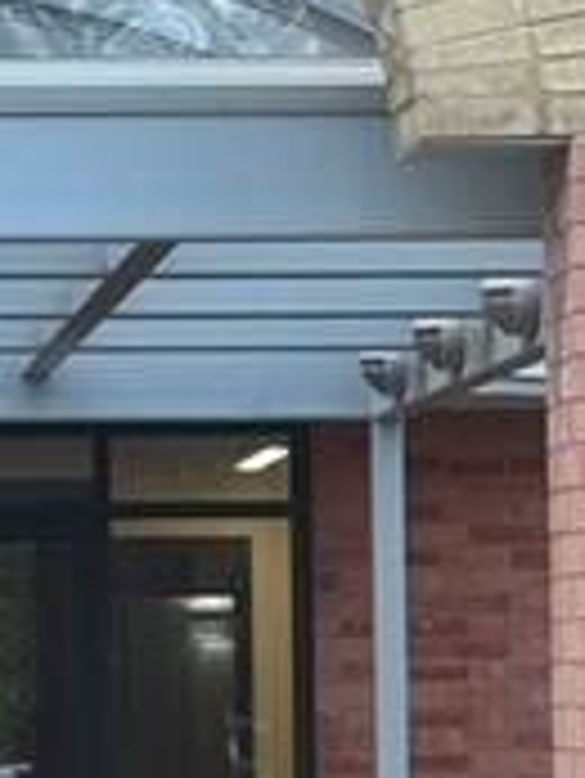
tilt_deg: +2.9
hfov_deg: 6.9
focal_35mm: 213
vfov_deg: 9.3
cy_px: 387
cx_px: -144
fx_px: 4794
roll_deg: -0.3
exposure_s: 1/318
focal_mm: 6.86
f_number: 1.78
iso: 64
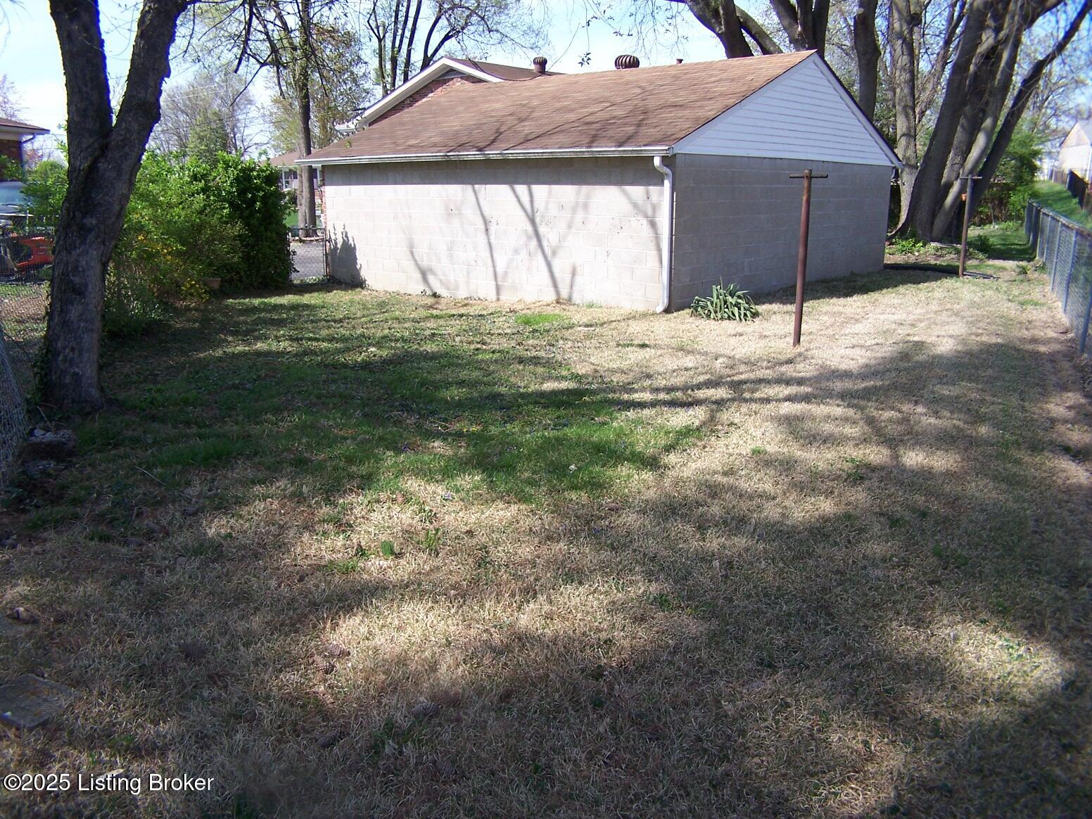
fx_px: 1199
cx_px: 546
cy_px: 410
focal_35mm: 38
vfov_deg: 37.7
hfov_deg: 49.0
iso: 80
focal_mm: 6.3
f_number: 2.8
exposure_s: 1/500
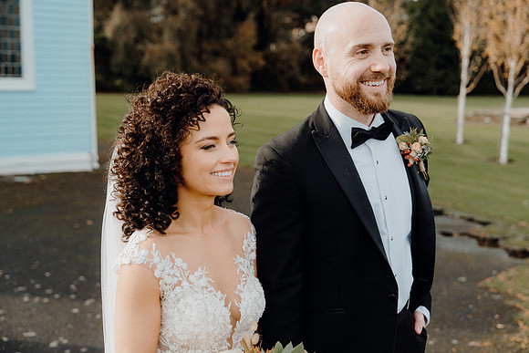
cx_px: 264
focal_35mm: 48
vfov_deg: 28.1
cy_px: 176
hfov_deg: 41.1
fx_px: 705
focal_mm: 48
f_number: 3.5
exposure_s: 1/500
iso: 160
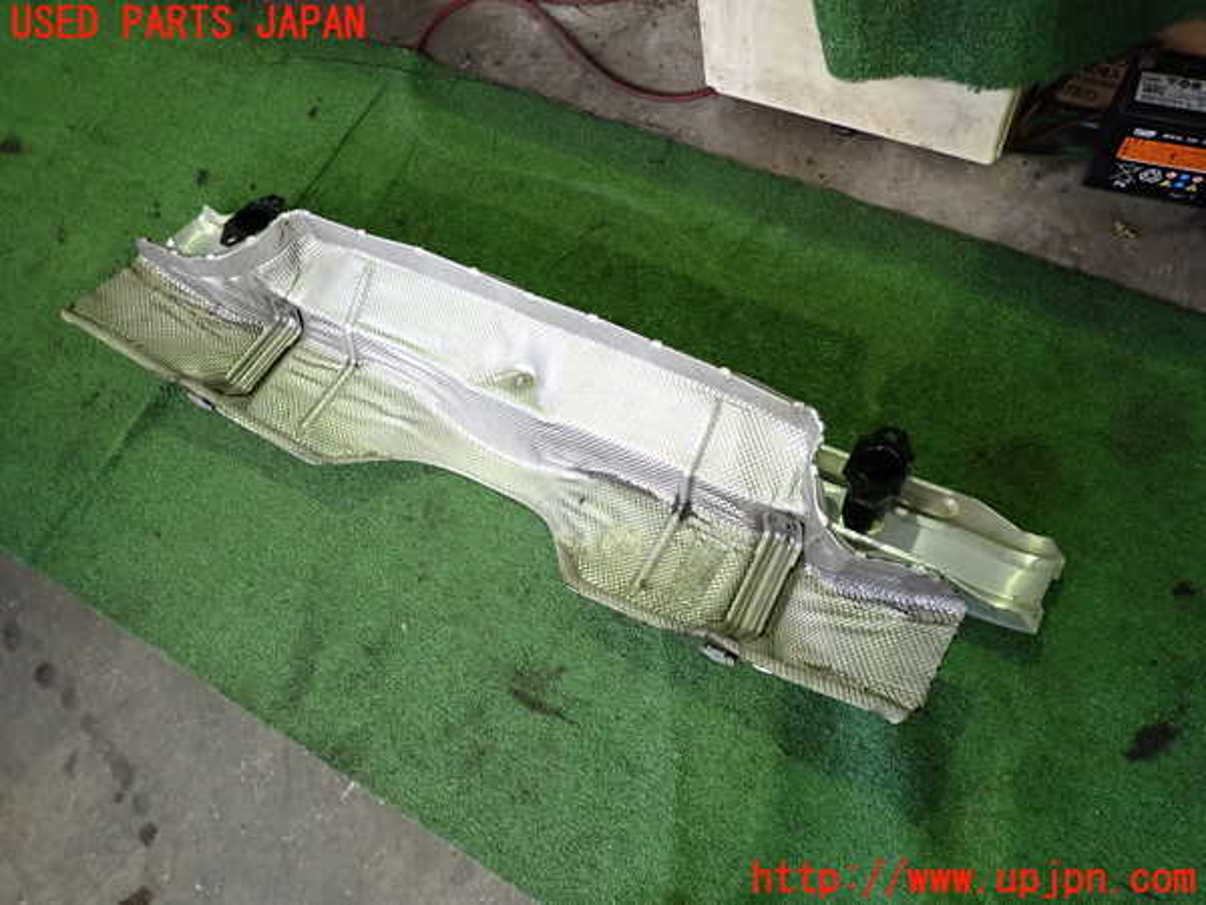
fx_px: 871
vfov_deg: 54.9
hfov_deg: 69.4
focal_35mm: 25
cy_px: 452
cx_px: 603
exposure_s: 1/30
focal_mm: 4.5
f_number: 2
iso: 320
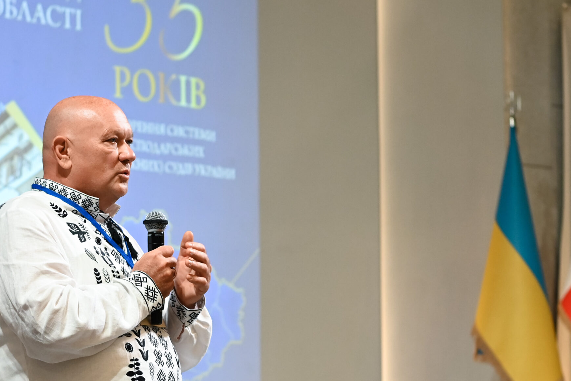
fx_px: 1745
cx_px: 252
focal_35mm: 110
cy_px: 255
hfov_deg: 18.6
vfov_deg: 12.4
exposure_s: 1/200
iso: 1600
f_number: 3.2
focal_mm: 50
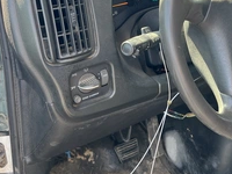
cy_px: 39
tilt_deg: -21.9
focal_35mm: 52
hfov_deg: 35.7
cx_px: 184
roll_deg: -1.9
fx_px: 349
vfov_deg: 27.6
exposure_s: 1/153
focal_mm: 5.1
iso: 64
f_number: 1.6
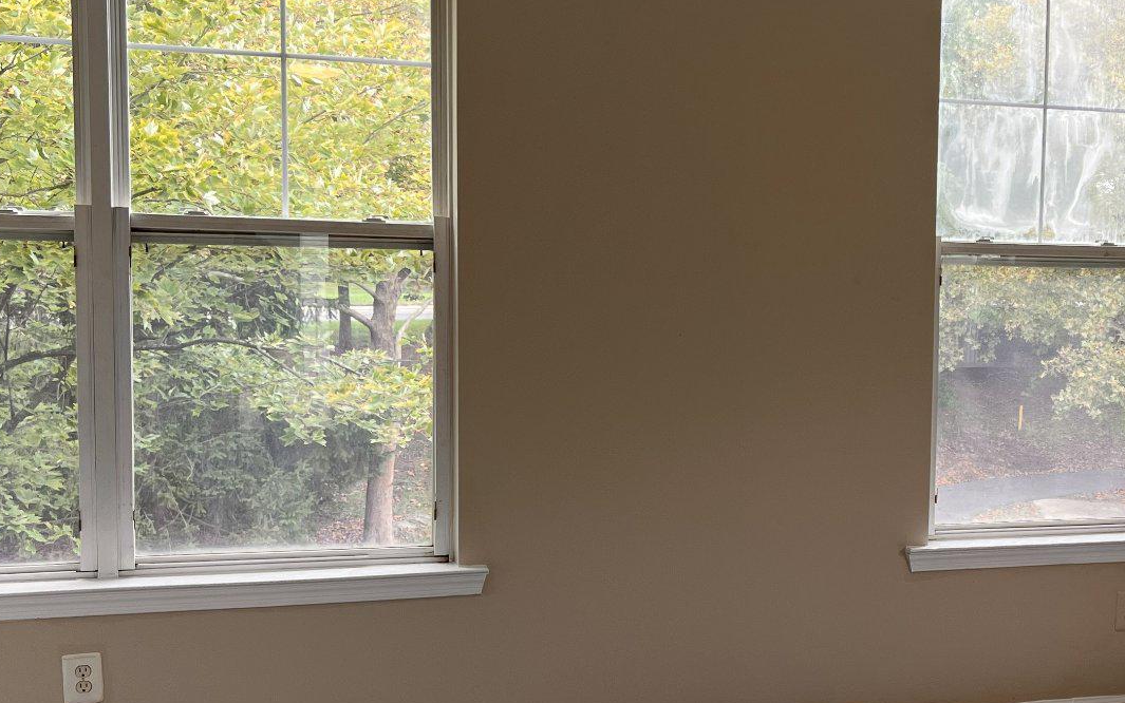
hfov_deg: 36.9
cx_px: 897
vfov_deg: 24.4
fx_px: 1625
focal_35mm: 53
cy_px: 397
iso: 32
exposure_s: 1/125
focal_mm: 5.7
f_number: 1.5
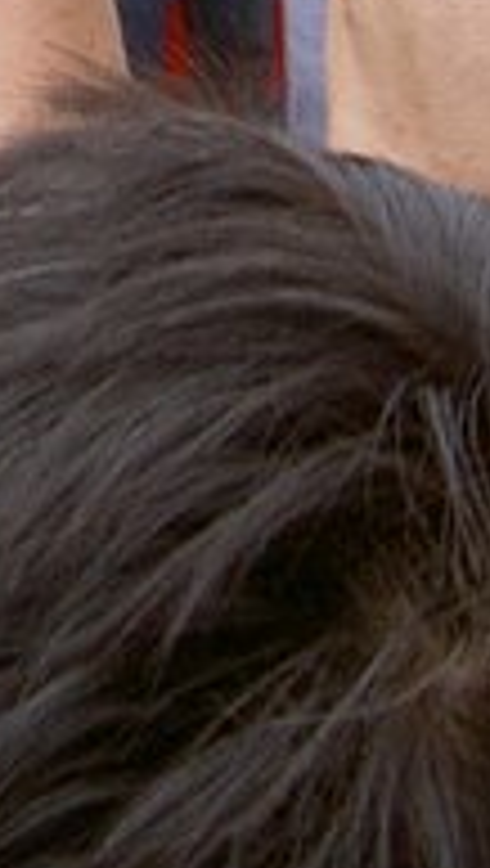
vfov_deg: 7.7
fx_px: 6241
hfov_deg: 4.5
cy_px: -715
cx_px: -202
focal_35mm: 271
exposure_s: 1/250
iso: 50
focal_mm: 7.7
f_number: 3.4
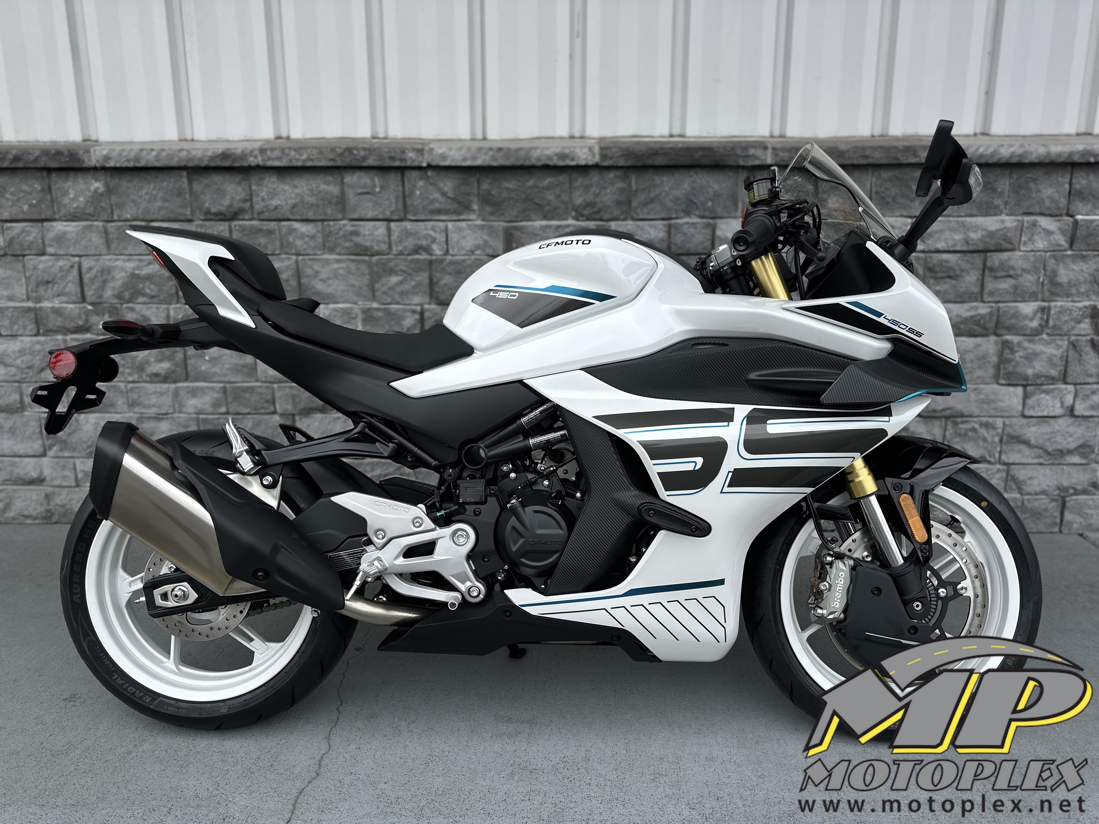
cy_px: 412
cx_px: 550
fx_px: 762
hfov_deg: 71.6
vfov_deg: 56.8
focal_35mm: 24
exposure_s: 1/1562
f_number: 1.78
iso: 80
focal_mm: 6.86
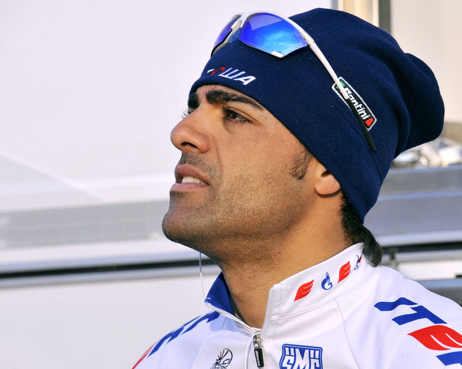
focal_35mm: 227
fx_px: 3103
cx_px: 277
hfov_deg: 8.5
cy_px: 184
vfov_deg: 6.8
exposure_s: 1/400
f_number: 9
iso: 500
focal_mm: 200
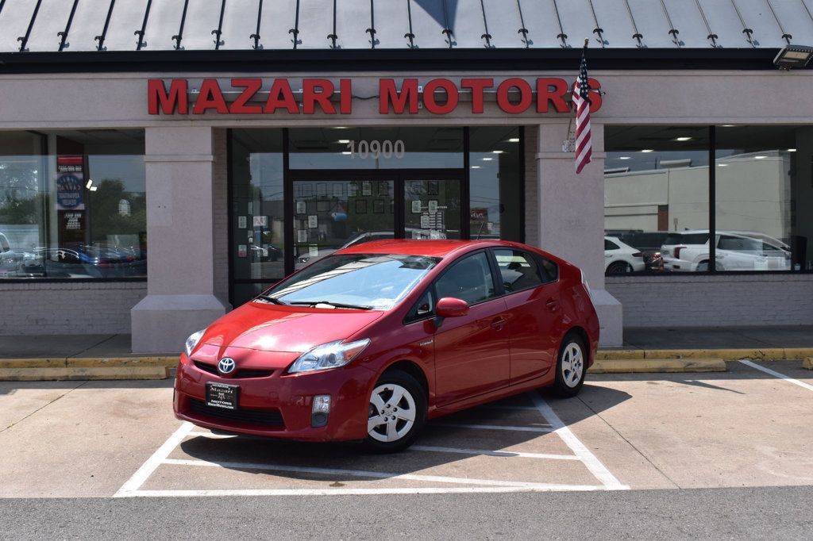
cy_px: 270
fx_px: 1016
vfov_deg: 29.8
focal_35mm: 45
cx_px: 406
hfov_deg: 43.6
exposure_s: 1/500
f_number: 11
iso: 360
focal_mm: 30
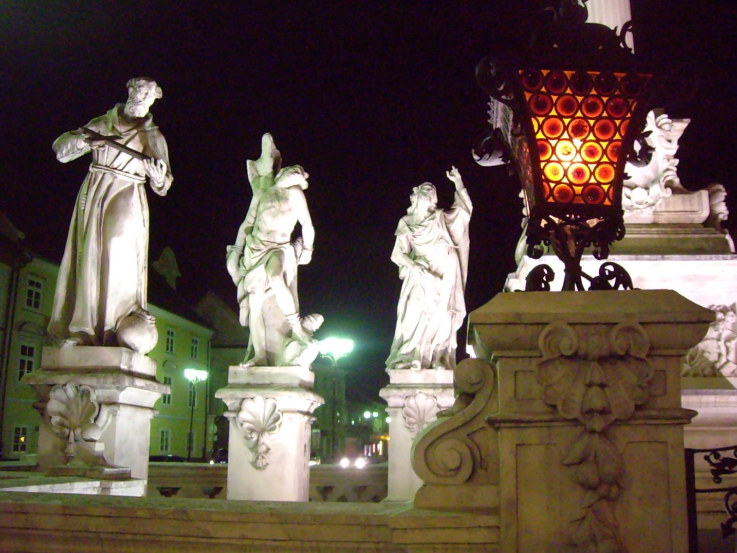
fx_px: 809
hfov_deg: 49.0
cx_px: 368
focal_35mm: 38
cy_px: 276
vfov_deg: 37.7
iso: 800
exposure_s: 1/15
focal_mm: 6.2
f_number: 2.7
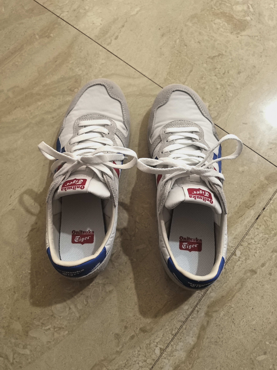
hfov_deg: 51.4
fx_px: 288
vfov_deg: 65.3
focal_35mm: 27
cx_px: 138
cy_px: 185
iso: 320
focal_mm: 6.35
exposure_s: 1/50
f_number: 2
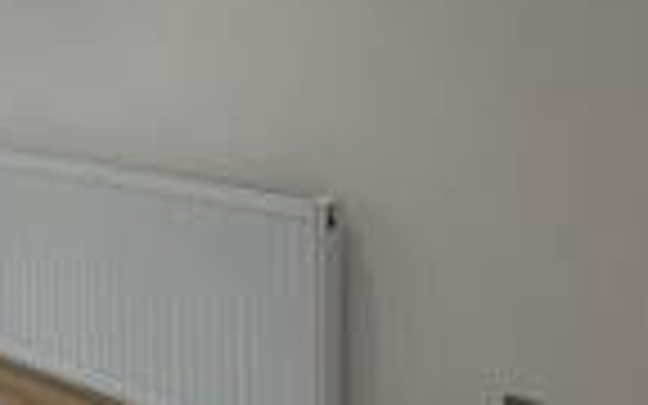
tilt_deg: -4.1
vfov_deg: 21.3
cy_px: 56
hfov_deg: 25.4
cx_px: -331
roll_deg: +2.1
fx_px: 1060
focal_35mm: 60
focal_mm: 2.22
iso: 80
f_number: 2.2
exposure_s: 1/121
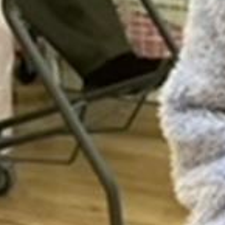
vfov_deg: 15.3
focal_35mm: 113
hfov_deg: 13.7
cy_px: 37
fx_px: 831
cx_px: 410
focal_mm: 3.3
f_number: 2.4
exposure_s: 1/60
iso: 250
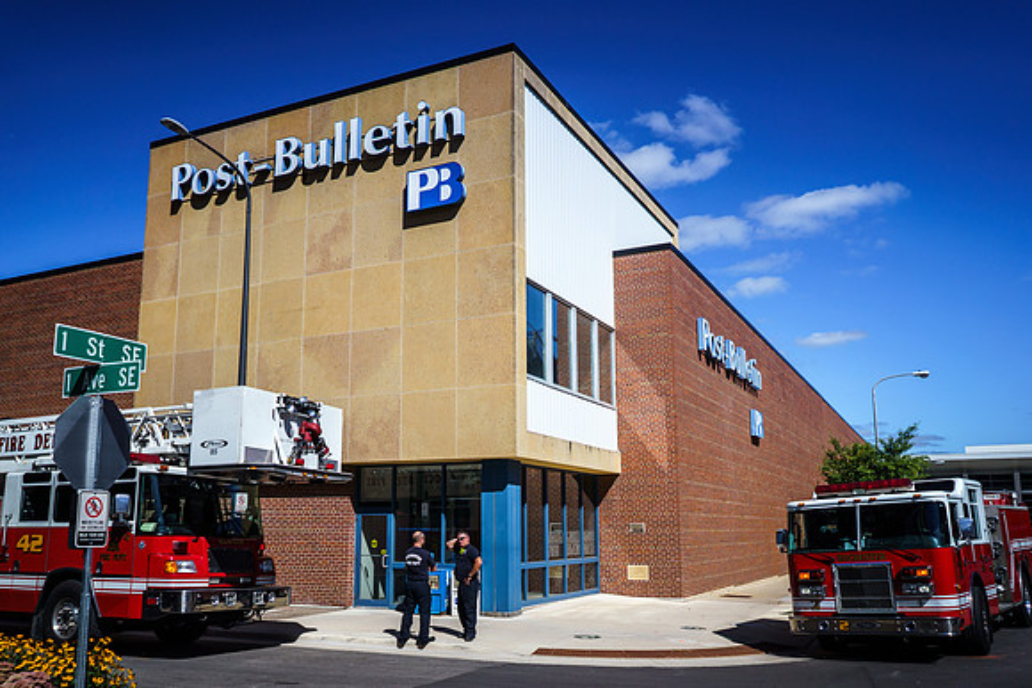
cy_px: 382
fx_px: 908
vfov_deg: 41.5
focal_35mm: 32
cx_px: 481
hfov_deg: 59.2
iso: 400
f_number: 4
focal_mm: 28
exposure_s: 1/8000
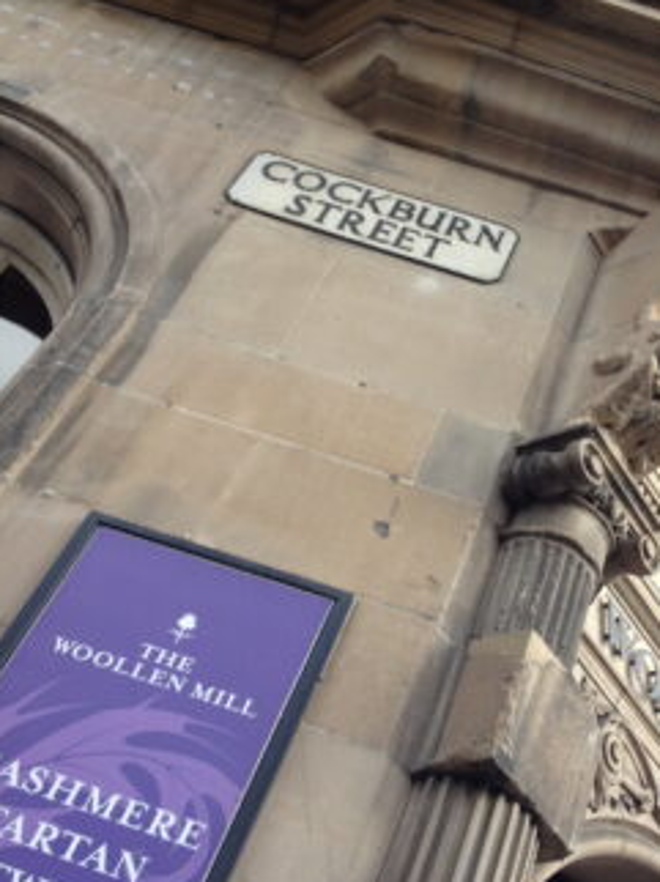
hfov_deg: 24.9
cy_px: 437
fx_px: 1476
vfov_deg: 33.3
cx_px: 498
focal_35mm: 58
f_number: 2.4
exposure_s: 1/171
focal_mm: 4.28
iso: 50
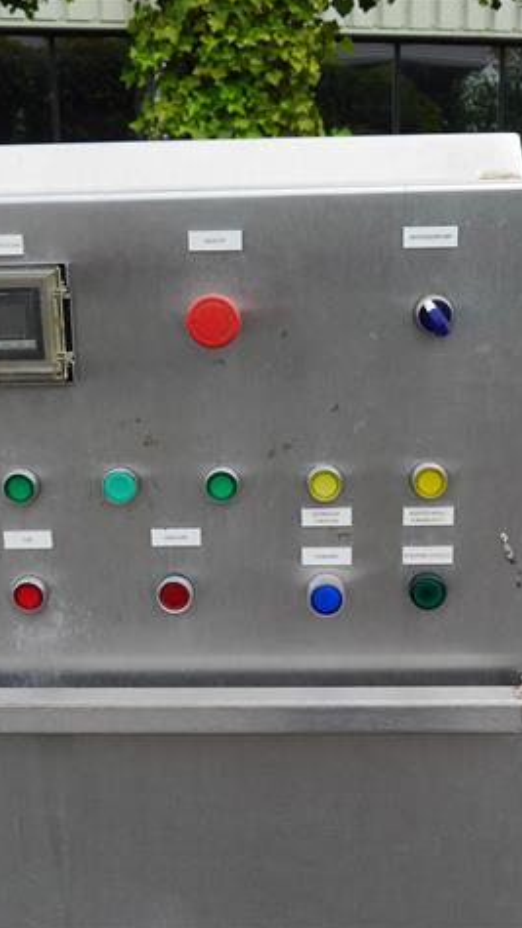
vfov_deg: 46.4
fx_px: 1083
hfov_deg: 27.1
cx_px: 259
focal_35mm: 44
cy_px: 465
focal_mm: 15
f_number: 5.6
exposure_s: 1/320
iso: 160
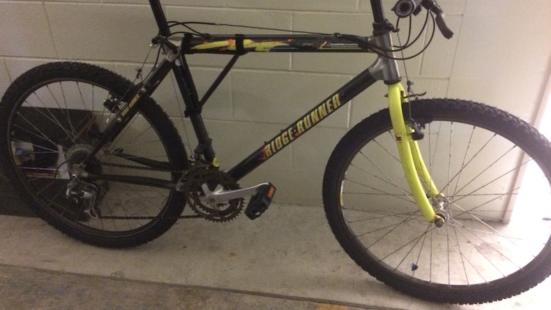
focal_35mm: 32
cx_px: 273
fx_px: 467
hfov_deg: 61.0
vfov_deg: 36.5
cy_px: 126
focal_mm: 4.15
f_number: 2.2
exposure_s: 1/15
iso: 800
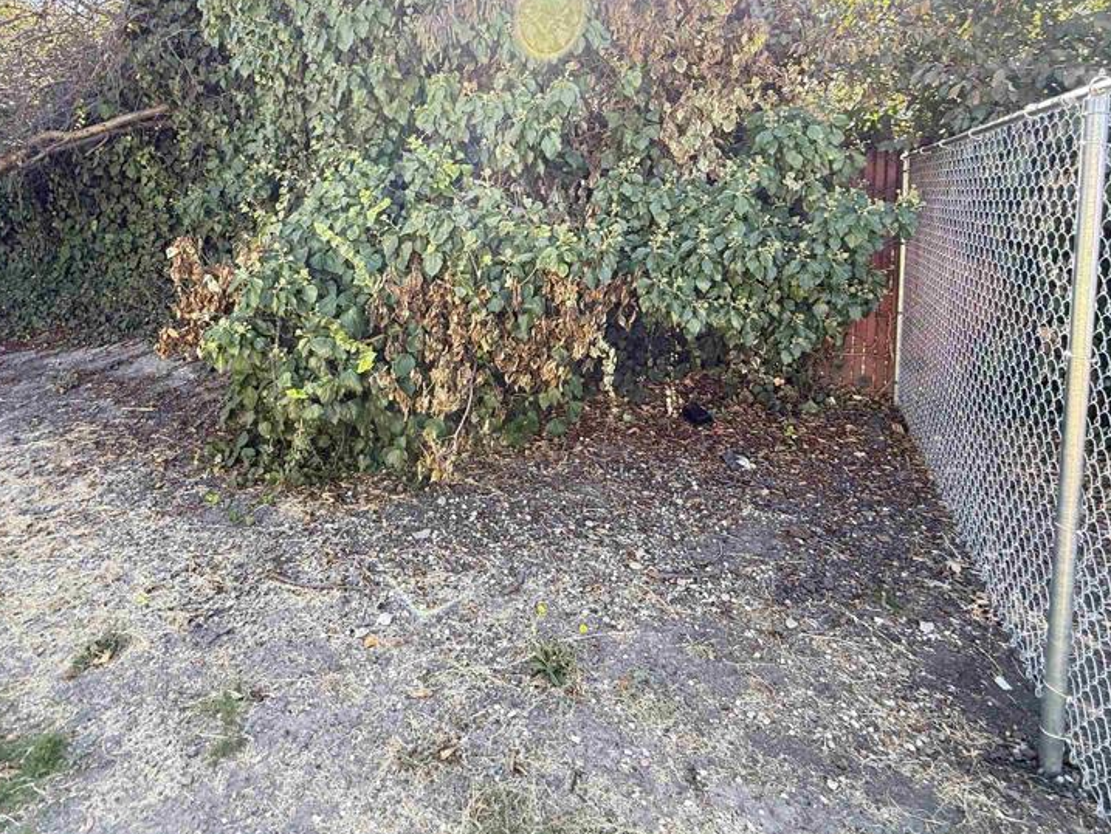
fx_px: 642
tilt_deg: -3.9
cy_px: 262
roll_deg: +0.3
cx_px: 502
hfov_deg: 81.5
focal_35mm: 20
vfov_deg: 63.9
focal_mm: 2.22
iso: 64
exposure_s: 1/101
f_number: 2.2
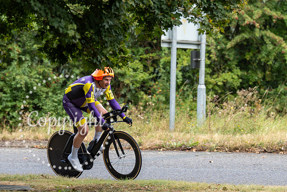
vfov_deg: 4.2
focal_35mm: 324
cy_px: 102
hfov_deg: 6.4
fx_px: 2585
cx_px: 108
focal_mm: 200
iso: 500
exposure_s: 1/1000
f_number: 4
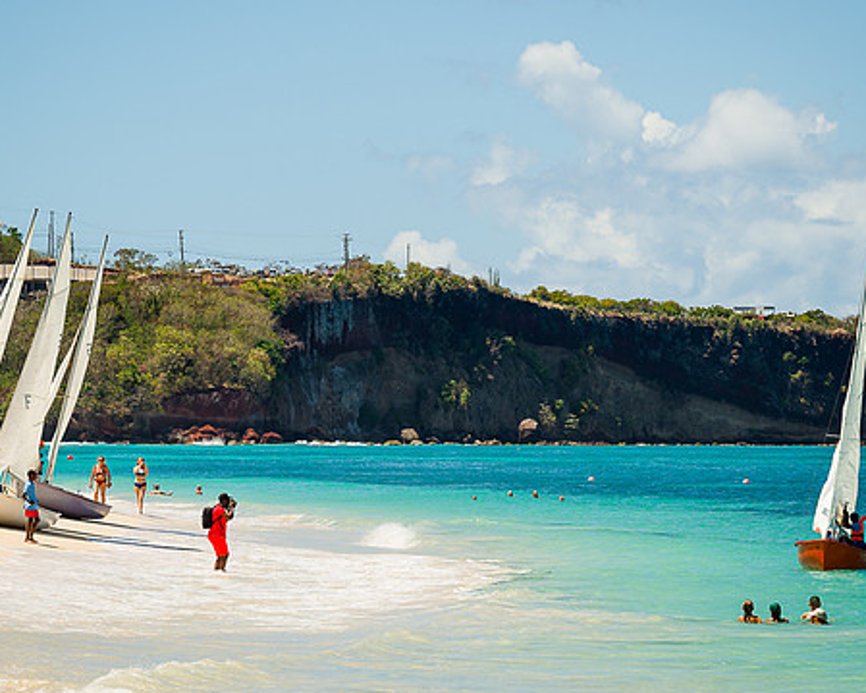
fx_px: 5458
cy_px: 323
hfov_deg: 9.1
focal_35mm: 213
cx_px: 531
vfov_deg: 7.3
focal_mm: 145
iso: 100
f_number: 8
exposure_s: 1/320
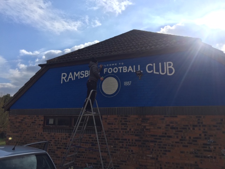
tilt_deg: +10.0
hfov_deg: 61.7
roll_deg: -2.4
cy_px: 84
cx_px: 112
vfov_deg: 48.2
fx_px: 188
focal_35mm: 29
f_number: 2.2
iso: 32
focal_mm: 4.15
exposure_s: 1/3049
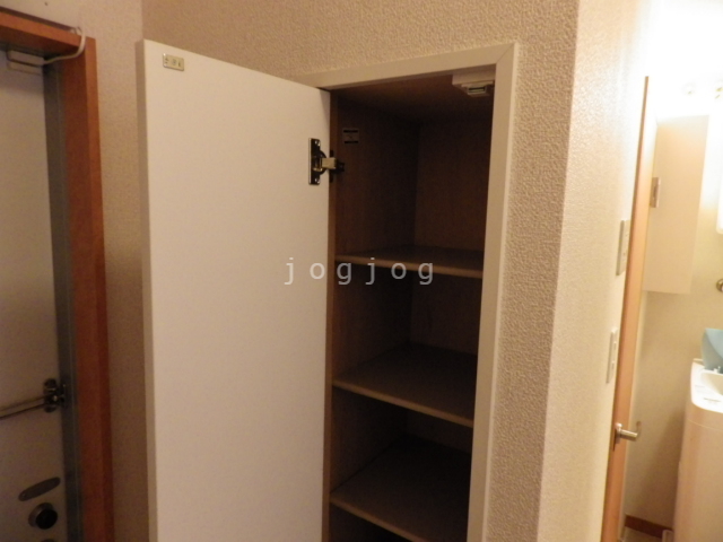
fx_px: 459
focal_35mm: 22
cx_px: 362
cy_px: 271
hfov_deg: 76.4
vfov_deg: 61.1
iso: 800
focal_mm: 4
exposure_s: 1/25
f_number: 3.1
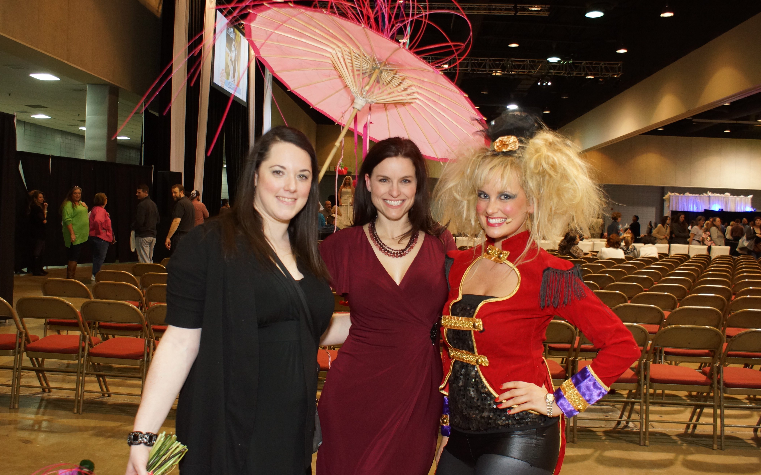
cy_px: 228
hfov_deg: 61.2
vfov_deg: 40.6
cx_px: 382
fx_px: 643
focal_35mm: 31
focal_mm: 20
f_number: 4
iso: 800
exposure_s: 1/50
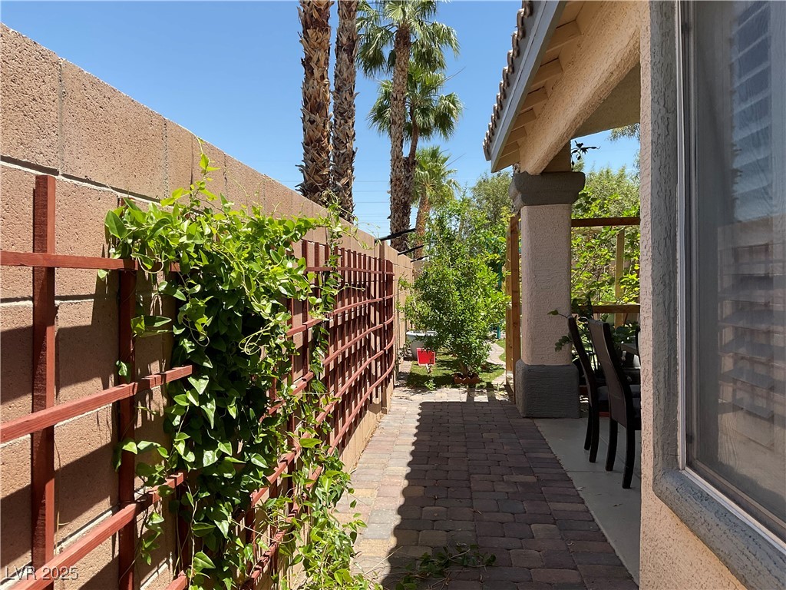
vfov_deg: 48.2
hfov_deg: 61.7
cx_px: 393
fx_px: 658
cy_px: 295
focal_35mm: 29
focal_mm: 3
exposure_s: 1/997
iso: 16
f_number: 1.8
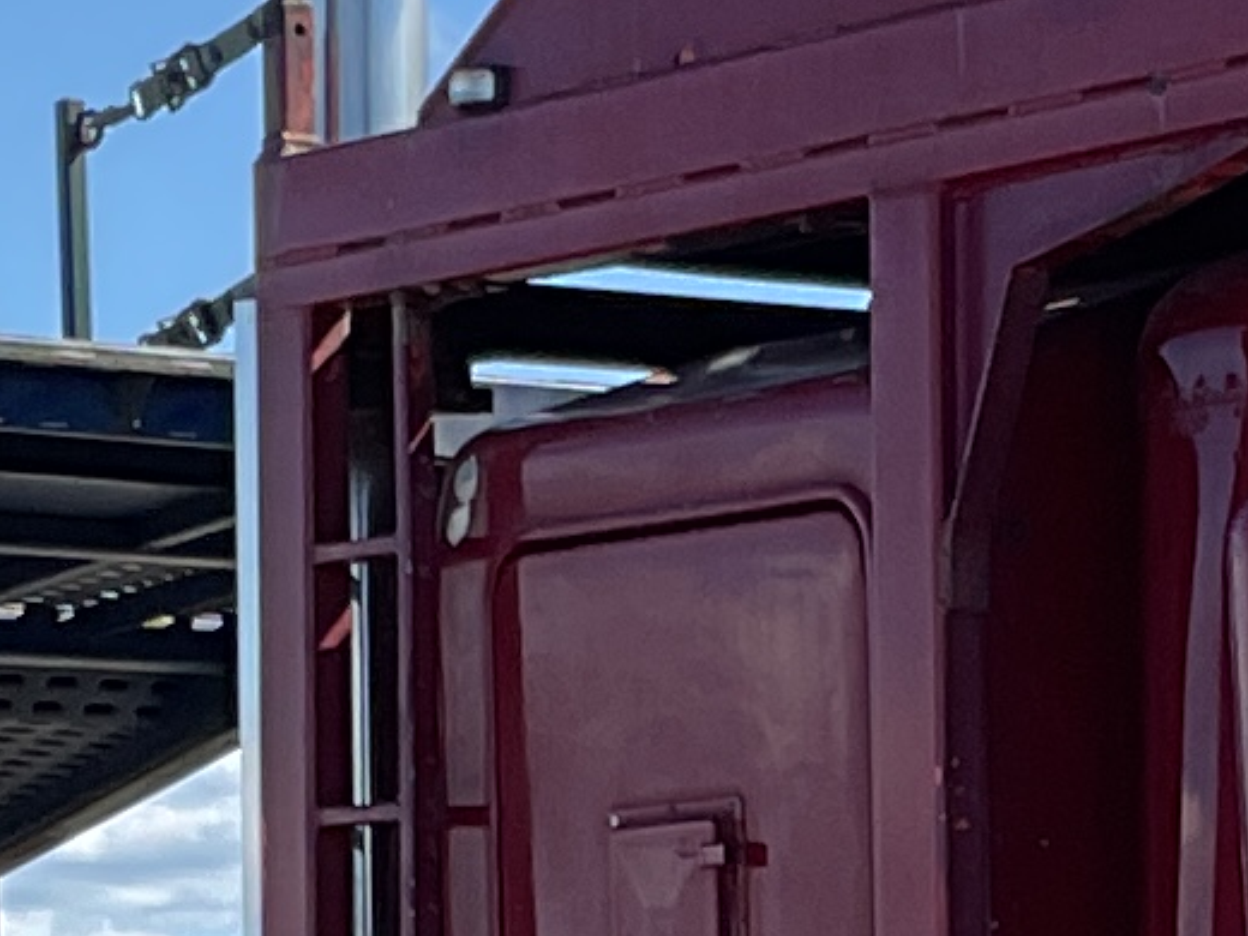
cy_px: 1421
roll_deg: +0.4
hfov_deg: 8.8
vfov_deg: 6.5
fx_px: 8112
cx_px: 1222
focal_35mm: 225
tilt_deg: +1.4
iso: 16
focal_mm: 3
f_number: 1.8
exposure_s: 1/1250
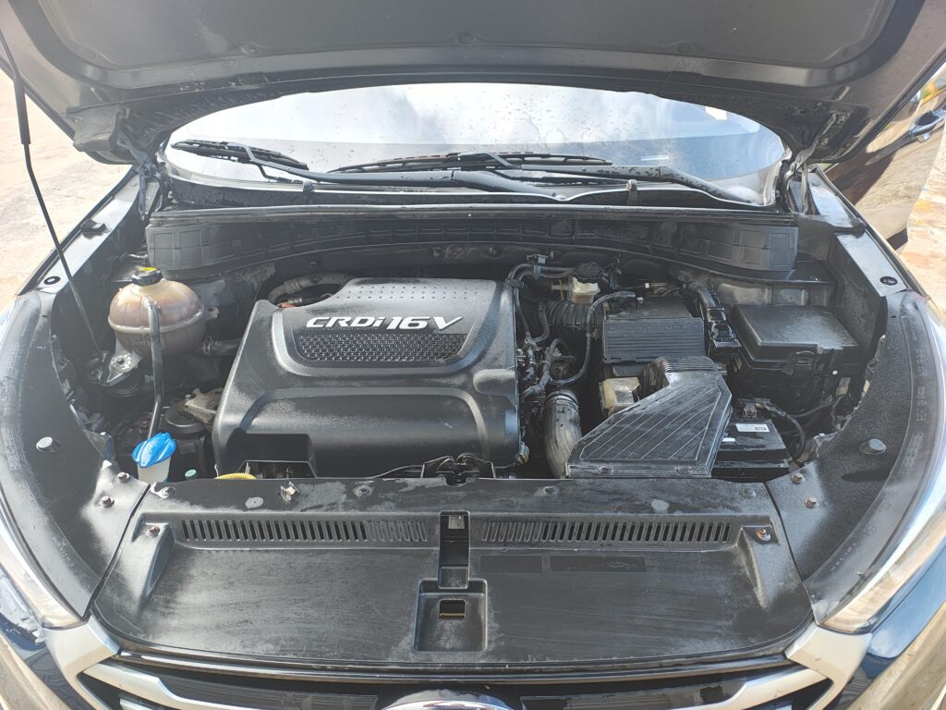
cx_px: 473
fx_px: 683
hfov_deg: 69.4
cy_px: 355
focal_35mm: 25
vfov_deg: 54.9
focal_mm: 5.89
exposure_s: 1/120
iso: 366
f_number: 1.4
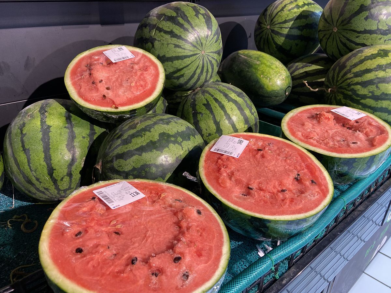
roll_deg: -0.6
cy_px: 146
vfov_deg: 53.1
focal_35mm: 26
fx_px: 294
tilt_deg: -26.3
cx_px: 196
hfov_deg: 67.3
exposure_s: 1/50
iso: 80
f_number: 1.8
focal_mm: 4.25
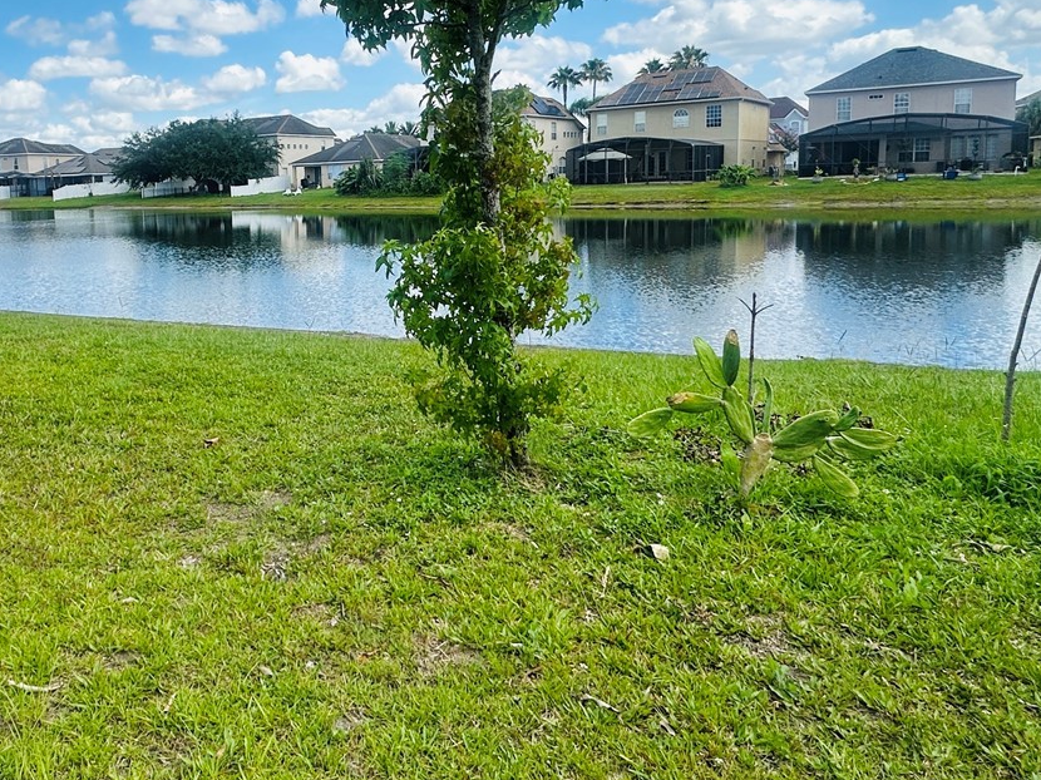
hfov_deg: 63.0
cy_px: 263
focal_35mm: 27
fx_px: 812
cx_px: 312
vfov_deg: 50.5
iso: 50
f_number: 2.2
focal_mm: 2.22
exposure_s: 1/1531
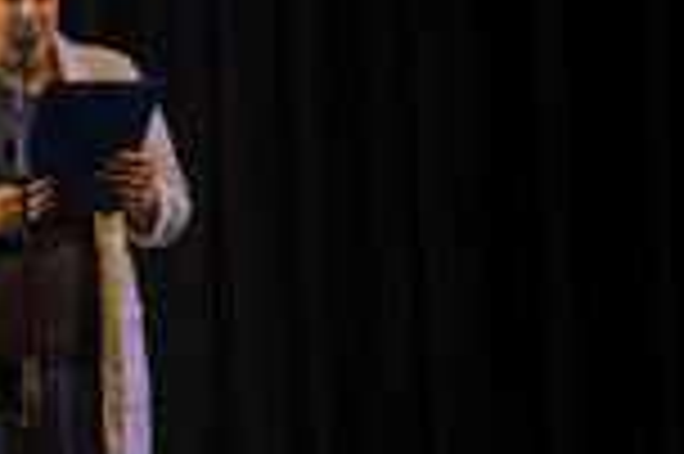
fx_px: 8199
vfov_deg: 3.2
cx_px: -117
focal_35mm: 432
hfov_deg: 4.8
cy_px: -121
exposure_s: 1/250
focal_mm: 146
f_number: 2.8
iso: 1000
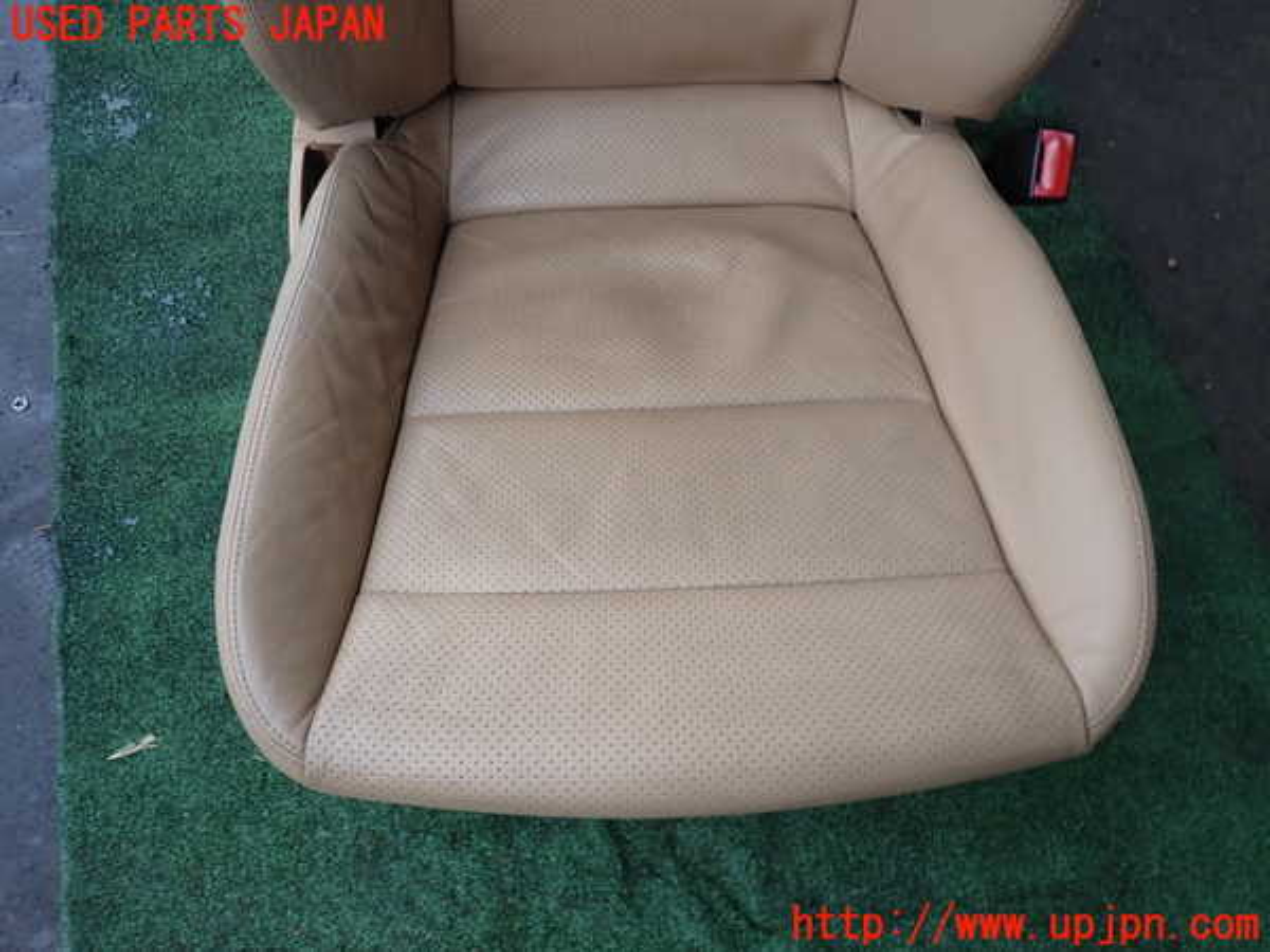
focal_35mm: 30
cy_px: 476
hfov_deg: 60.0
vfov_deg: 46.8
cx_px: 635
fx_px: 1101
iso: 100
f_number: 2.3
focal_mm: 5.4
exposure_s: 1/250
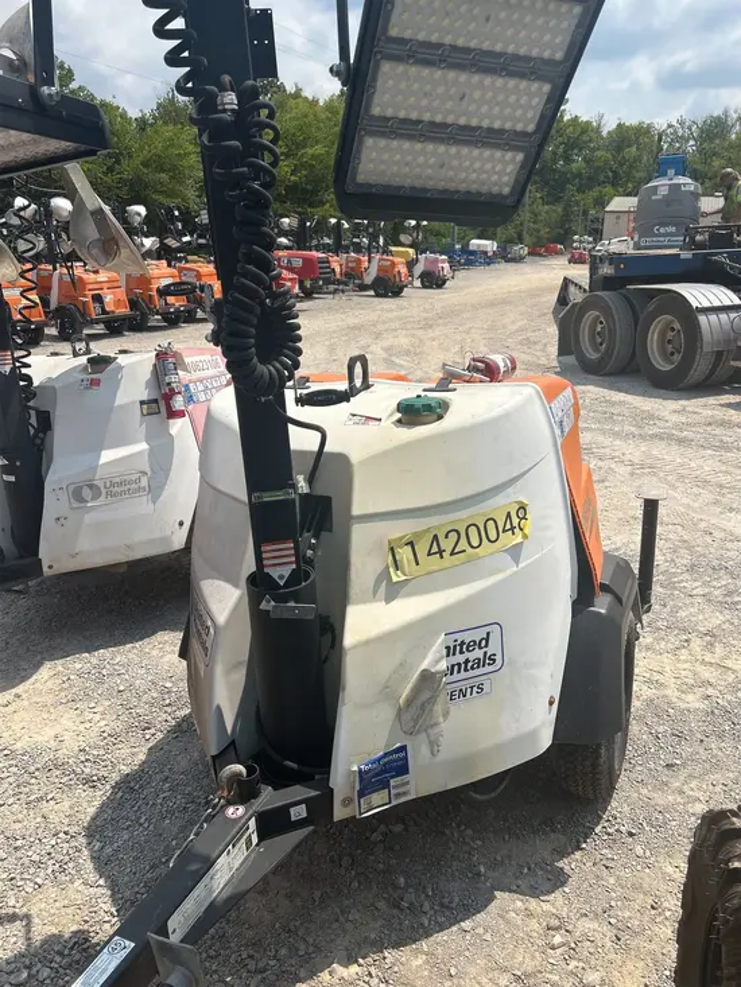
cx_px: 370
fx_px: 742
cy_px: 494
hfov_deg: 53.1
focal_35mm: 26
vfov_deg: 67.3
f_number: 1.5
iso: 50
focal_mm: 5.7
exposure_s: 1/5882
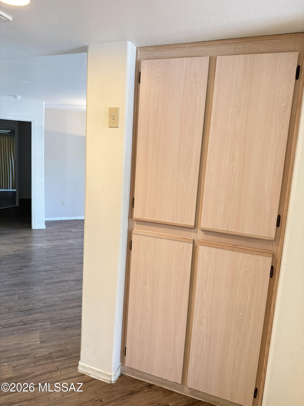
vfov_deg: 71.6
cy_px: 203
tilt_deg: -8.6
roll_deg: -4.0
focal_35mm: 24
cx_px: 152
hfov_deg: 56.8
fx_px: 281
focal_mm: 6.76
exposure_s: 1/60
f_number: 1.78
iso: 400
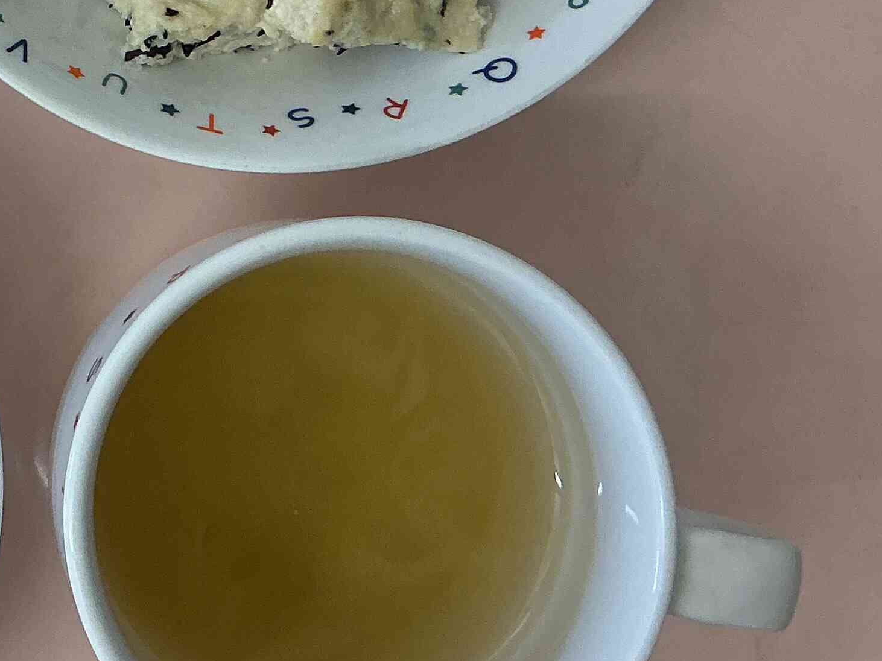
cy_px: 70
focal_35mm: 80
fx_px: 2038
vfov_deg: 18.1
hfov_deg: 22.8
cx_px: -121
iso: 64
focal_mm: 3
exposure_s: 1/60
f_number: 1.8
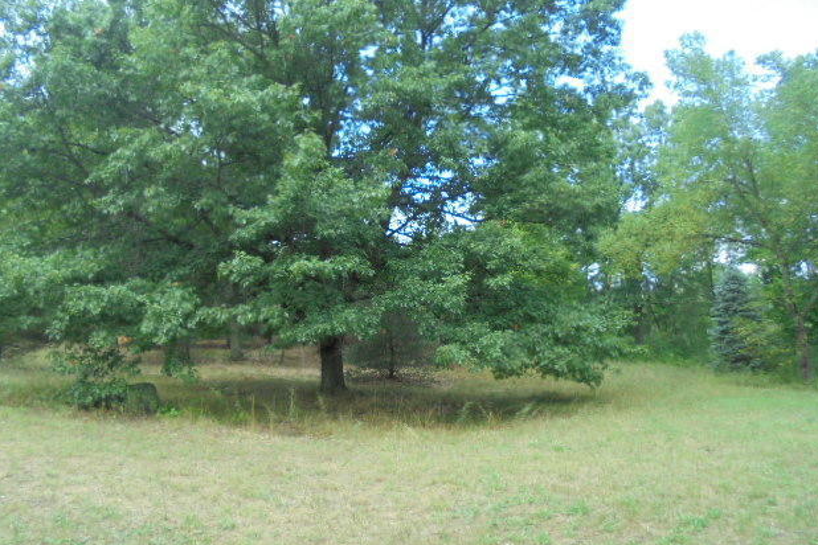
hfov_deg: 65.5
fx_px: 636
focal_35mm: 28
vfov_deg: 46.4
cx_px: 401
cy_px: 262
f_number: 3.5
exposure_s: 1/250
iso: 250
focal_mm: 4.6
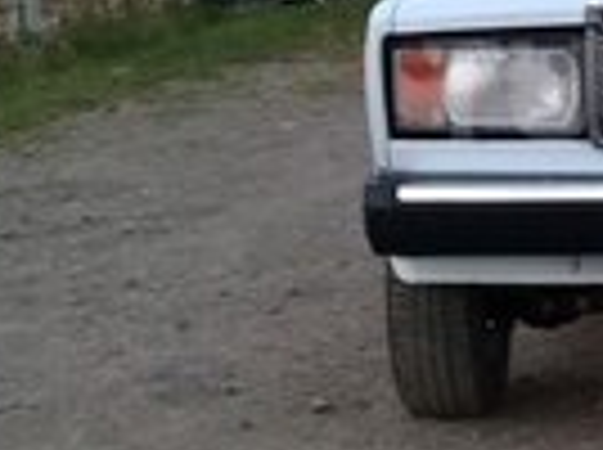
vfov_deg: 12.8
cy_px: 90
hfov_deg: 16.3
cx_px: 770
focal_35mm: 115
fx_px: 2000
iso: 64
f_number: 2.2
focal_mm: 3.3
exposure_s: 1/50
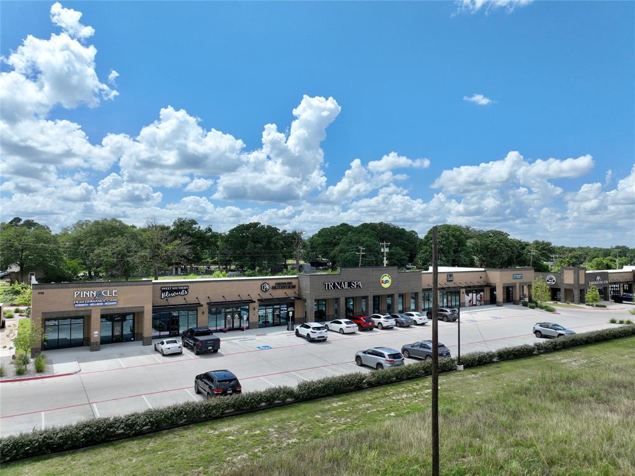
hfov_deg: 71.6
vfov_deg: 56.8
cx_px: 318
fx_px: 440
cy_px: 238
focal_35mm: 24
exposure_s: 1/3200
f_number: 2.8
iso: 200
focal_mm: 12.29
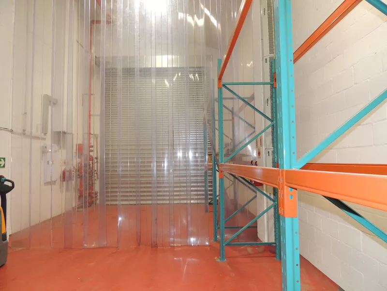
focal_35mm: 24
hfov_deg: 71.6
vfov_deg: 56.8
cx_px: 194
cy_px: 146
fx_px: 268
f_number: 3
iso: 220
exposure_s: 1/40
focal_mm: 4.3
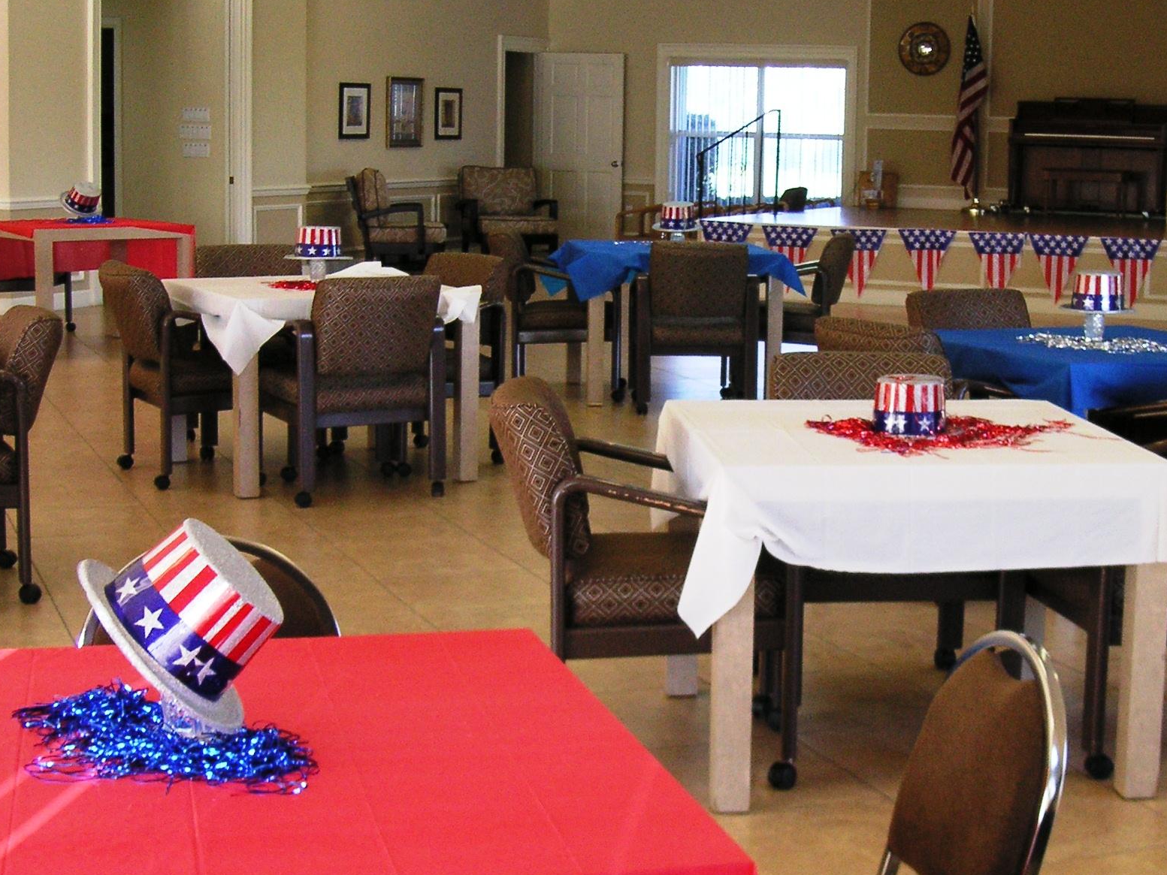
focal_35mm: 61
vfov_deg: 24.0
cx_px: 749
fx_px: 2057
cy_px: 463
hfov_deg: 31.5
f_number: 2.8
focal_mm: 6.1
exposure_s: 1/45
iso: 64
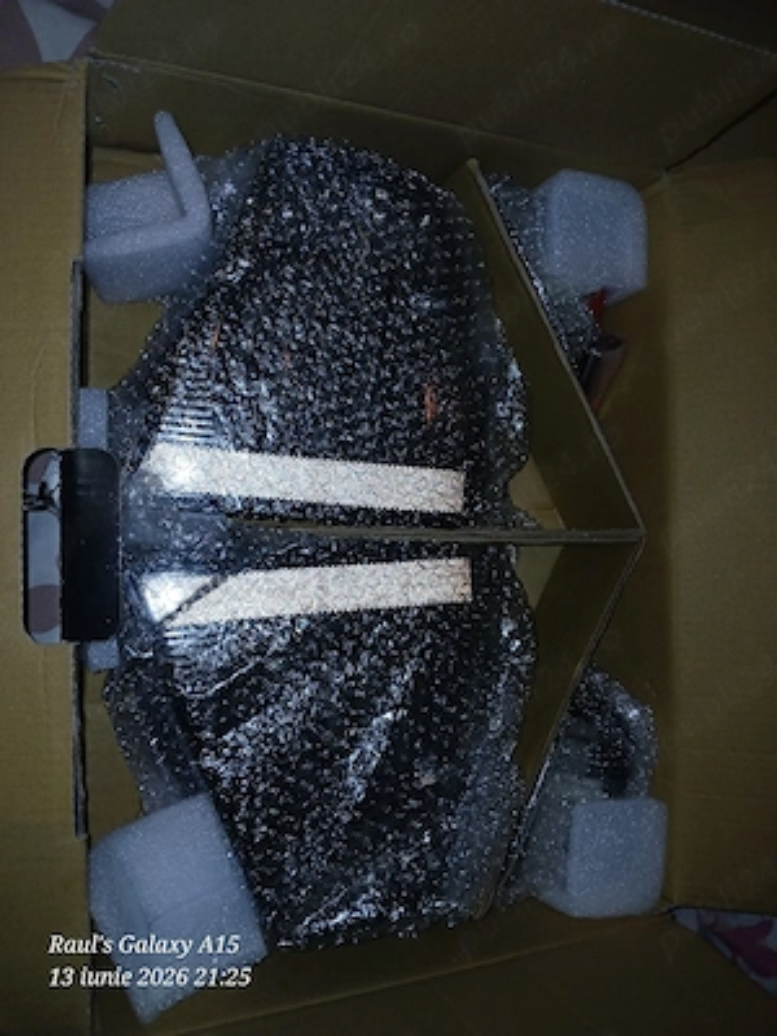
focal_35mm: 26
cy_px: 518
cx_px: 388
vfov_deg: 67.3
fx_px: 778
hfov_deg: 53.1
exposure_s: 1/50.3
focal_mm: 3.98
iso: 40
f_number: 1.8
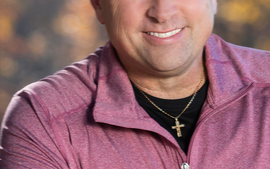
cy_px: 63
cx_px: 182
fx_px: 2885
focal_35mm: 392
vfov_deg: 3.4
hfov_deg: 5.4
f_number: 5.6
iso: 200
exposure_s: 1/250
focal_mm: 125
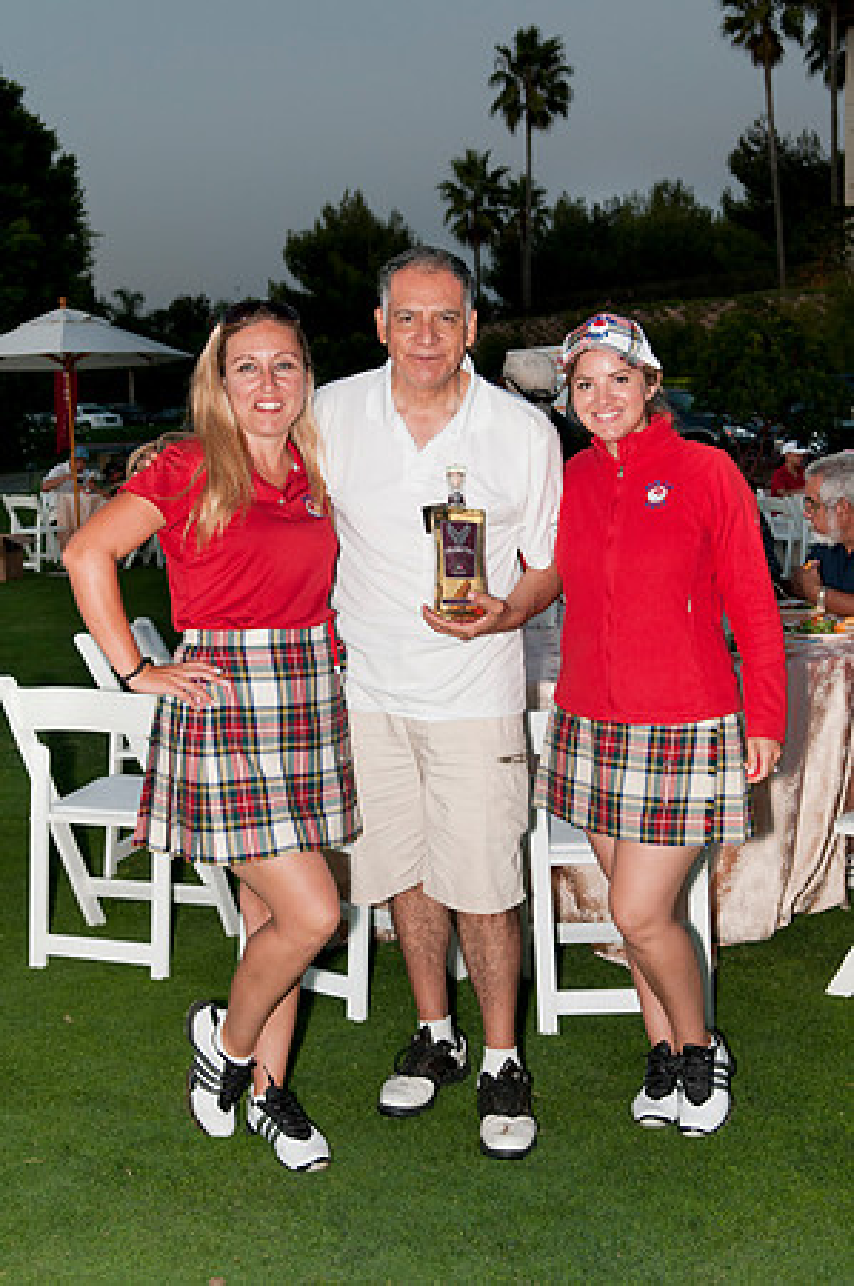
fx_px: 1658
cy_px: 643
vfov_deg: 42.4
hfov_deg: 28.9
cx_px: 427
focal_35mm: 46
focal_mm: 31
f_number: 5
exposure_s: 1/60
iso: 200
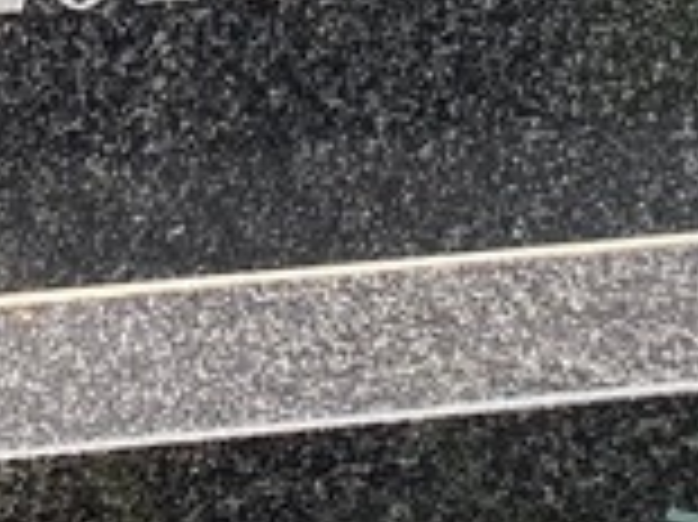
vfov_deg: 10.0
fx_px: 2700
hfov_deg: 14.6
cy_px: -621
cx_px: 63
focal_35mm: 134
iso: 32
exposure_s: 1/143
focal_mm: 4.25
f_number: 1.8
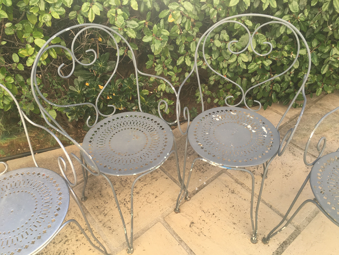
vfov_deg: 48.2
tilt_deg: -43.2
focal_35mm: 29
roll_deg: +1.0
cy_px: 128
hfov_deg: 61.7
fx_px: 284
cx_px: 170
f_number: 2.2
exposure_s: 1/159
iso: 25
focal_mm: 4.15
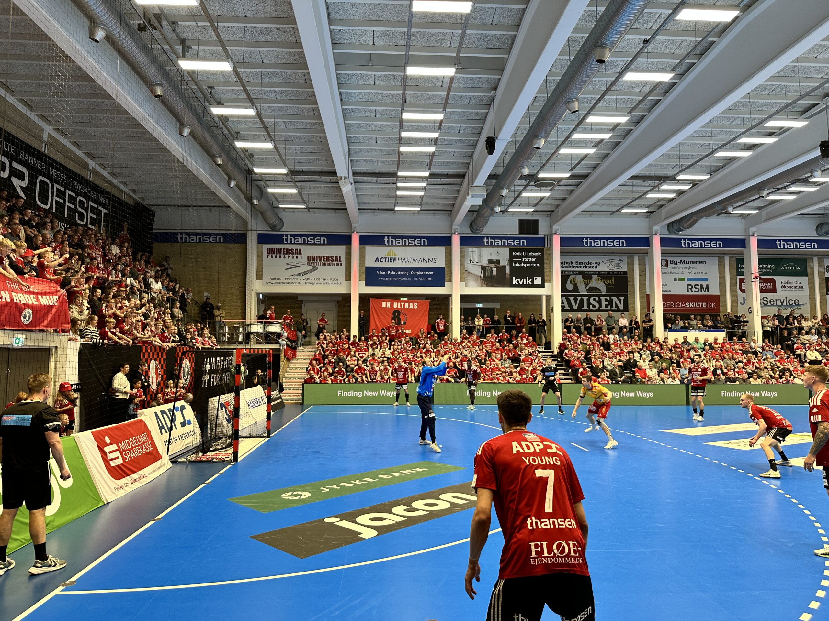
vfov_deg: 56.8
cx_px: 414
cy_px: 310
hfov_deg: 71.6
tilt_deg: +4.6
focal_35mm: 24
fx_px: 575
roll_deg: -0.4
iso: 125
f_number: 1.78
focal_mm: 6.86
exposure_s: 1/118
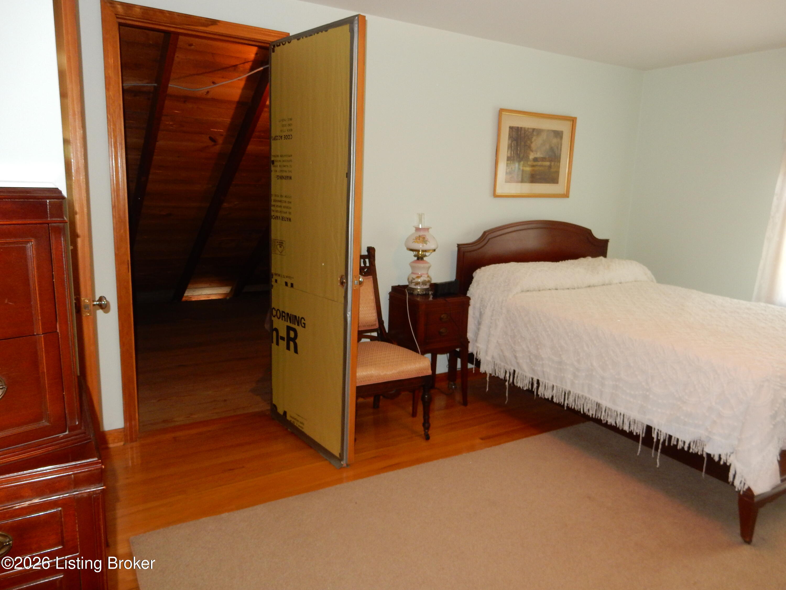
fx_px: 568
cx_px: 393
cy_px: 295
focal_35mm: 25
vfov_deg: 54.9
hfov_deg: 69.4
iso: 250
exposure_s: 1/30
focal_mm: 4.5
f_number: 3.7
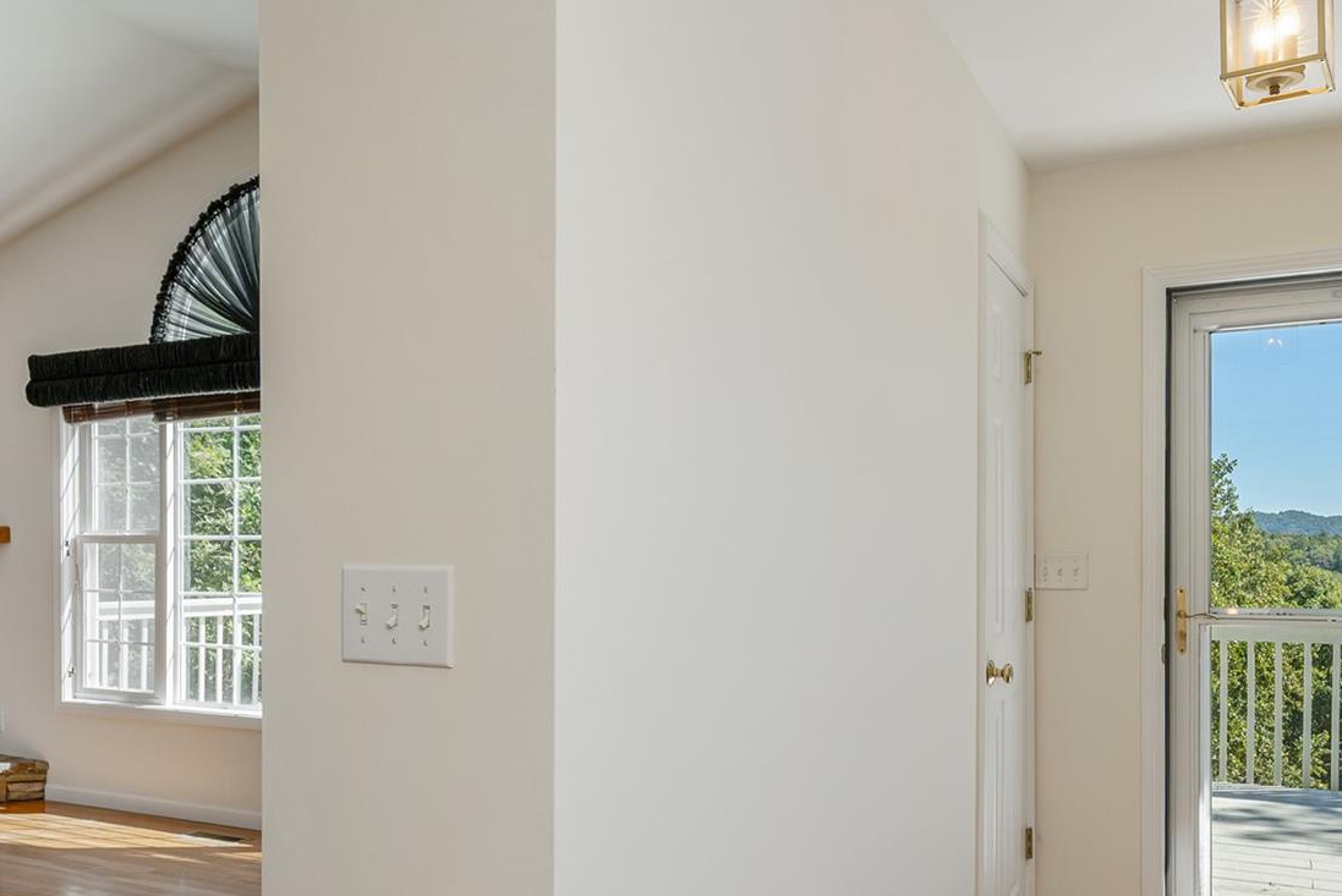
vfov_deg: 44.9
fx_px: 1079
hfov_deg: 63.7
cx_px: 663
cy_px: 539
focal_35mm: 29
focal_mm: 15.5
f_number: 7.1
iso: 320
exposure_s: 1/200
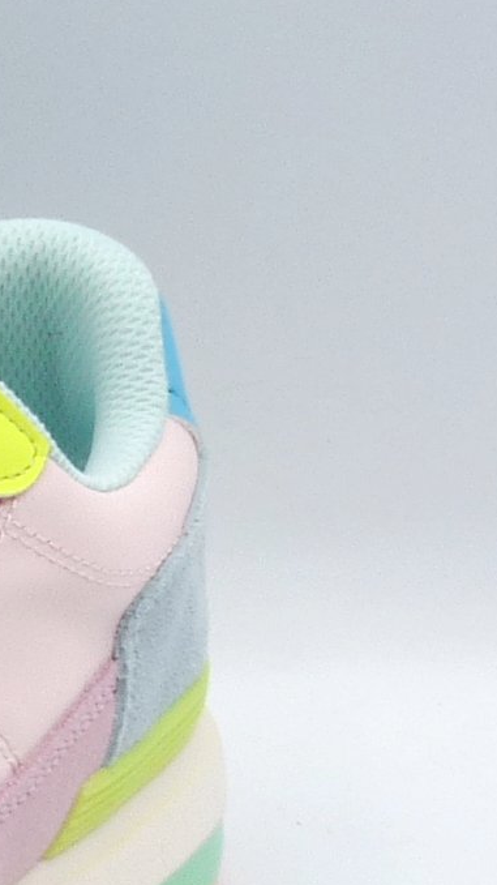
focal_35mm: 144
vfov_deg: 14.8
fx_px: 3376
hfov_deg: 8.1
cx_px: -370
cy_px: 693
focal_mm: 5.8
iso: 100
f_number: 5.6
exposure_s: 1/200
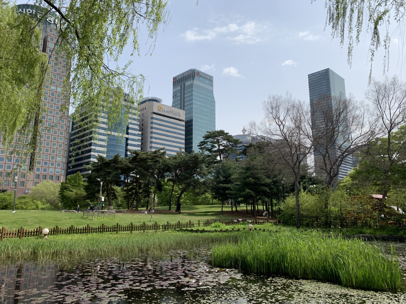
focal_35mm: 26
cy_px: 152
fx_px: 305
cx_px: 203
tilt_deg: +11.6
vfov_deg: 53.1
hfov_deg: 67.3
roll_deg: +0.3
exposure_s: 1/3289
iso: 25
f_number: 1.8
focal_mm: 4.25
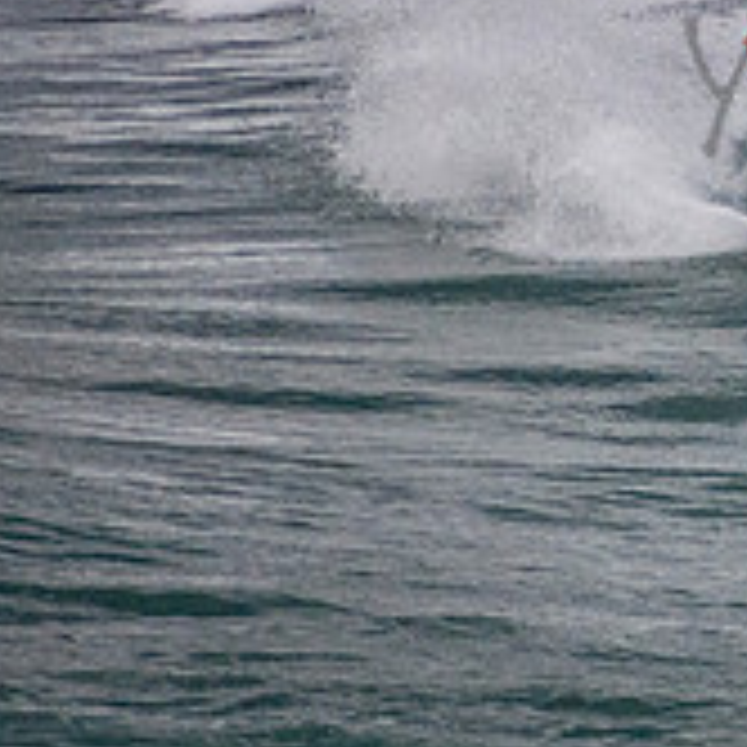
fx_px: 43482
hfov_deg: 1.0
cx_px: 1148
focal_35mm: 1781
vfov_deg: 1.0
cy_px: 47
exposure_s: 1/800
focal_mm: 400
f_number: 5.6
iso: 2200
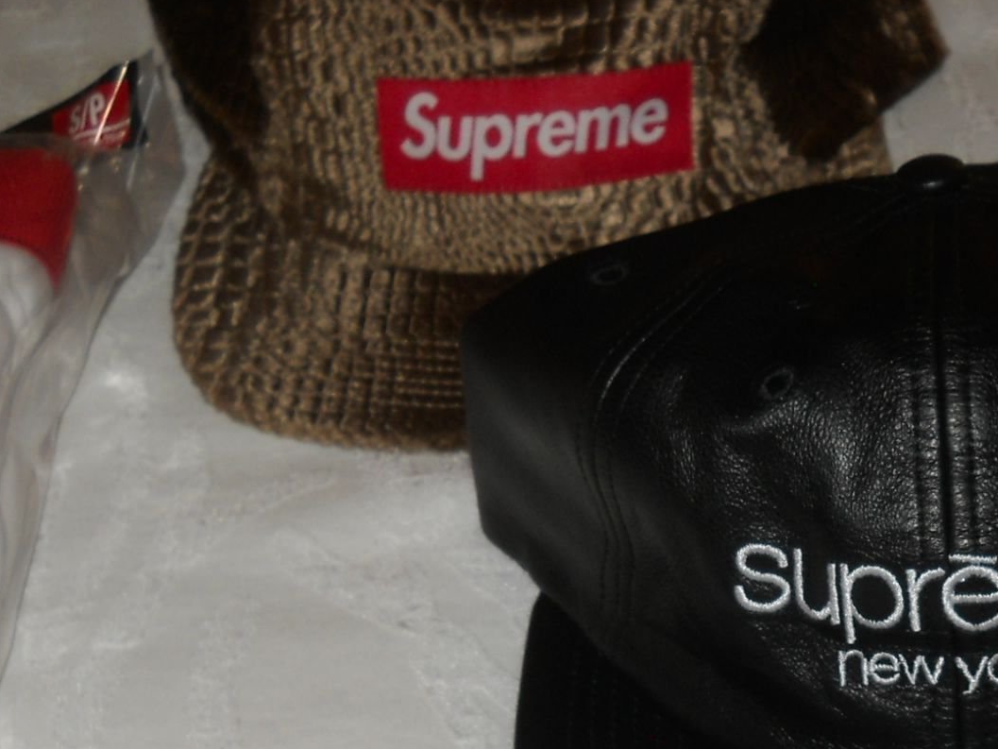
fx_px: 2682
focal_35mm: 93
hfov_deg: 20.7
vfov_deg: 15.7
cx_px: 877
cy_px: 705
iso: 80
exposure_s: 1/30
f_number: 3.3
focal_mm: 7.88
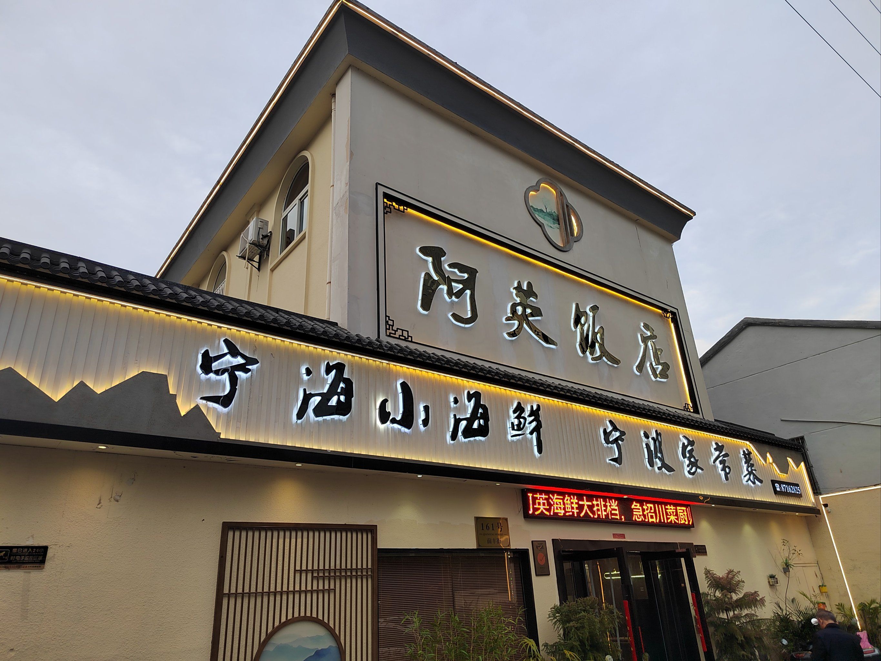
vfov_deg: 58.9
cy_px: 330
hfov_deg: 73.9
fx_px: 585
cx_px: 440
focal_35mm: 23
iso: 134
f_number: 1.9
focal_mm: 5.52
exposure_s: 1/100
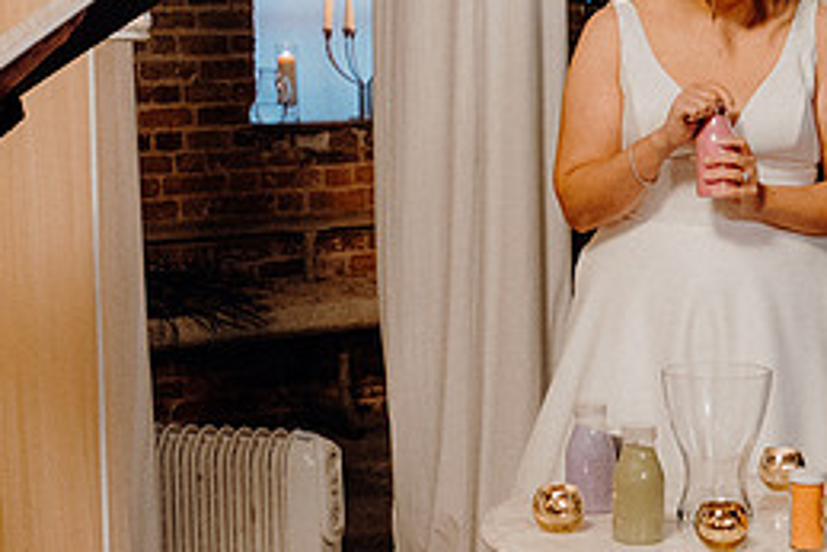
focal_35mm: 83
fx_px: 1908
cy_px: 257
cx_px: 505
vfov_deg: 16.5
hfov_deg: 24.4
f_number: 3.5
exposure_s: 1/160
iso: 4000
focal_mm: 25
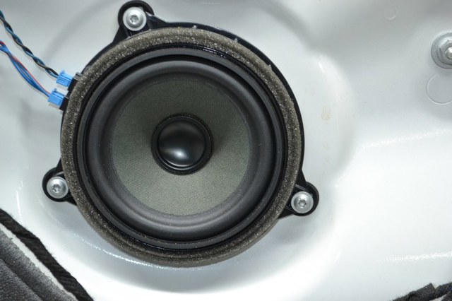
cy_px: 150
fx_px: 1035
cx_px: 226
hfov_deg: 24.6
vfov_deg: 16.5
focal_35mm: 82
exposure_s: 1/60
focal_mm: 55
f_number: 5.6
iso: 800
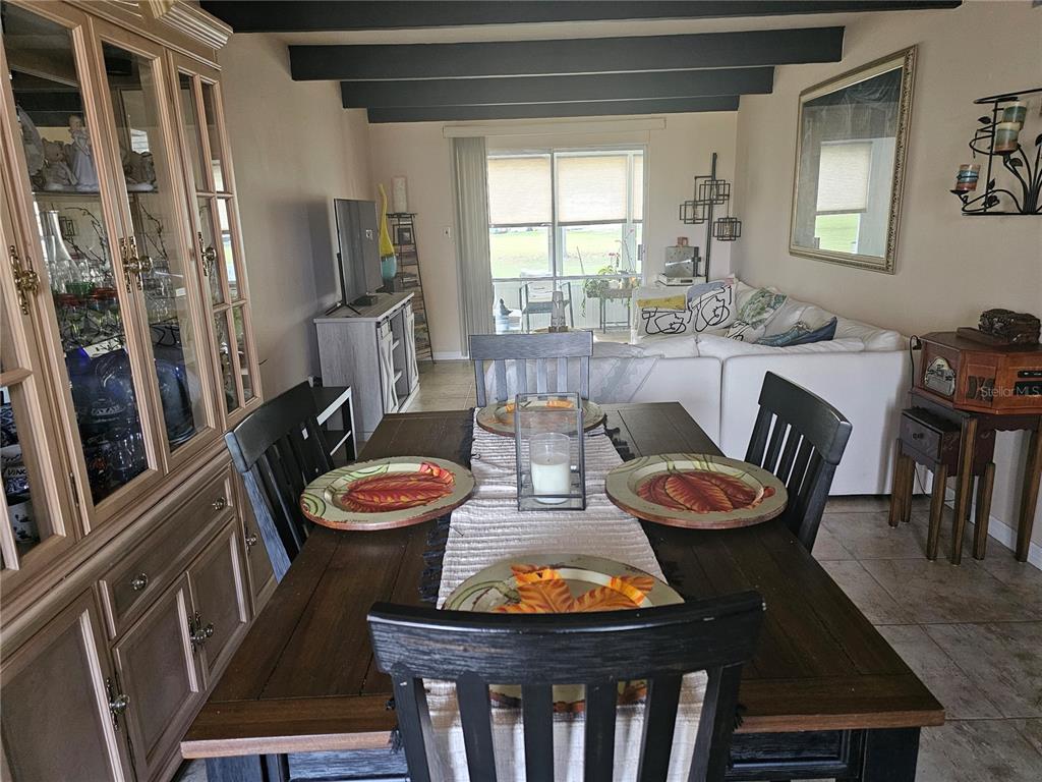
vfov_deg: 58.9
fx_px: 692
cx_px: 521
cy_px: 391
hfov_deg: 73.9
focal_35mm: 23
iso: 800
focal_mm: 6.3
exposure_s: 1/120
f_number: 1.7
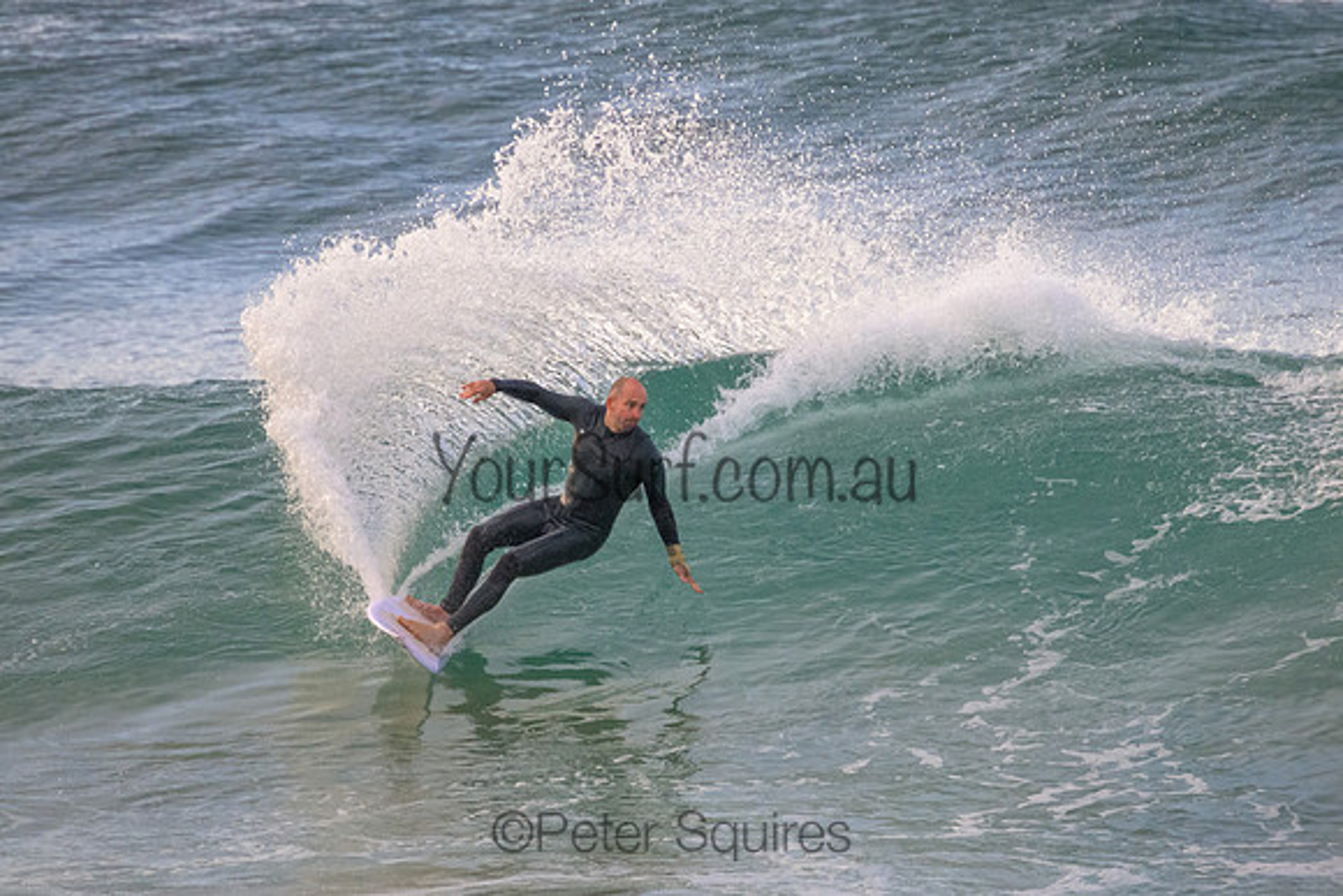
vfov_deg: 1.5
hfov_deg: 2.3
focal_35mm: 900
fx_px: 33572
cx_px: 740
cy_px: 462
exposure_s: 1/1600
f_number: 11
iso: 3600
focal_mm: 800
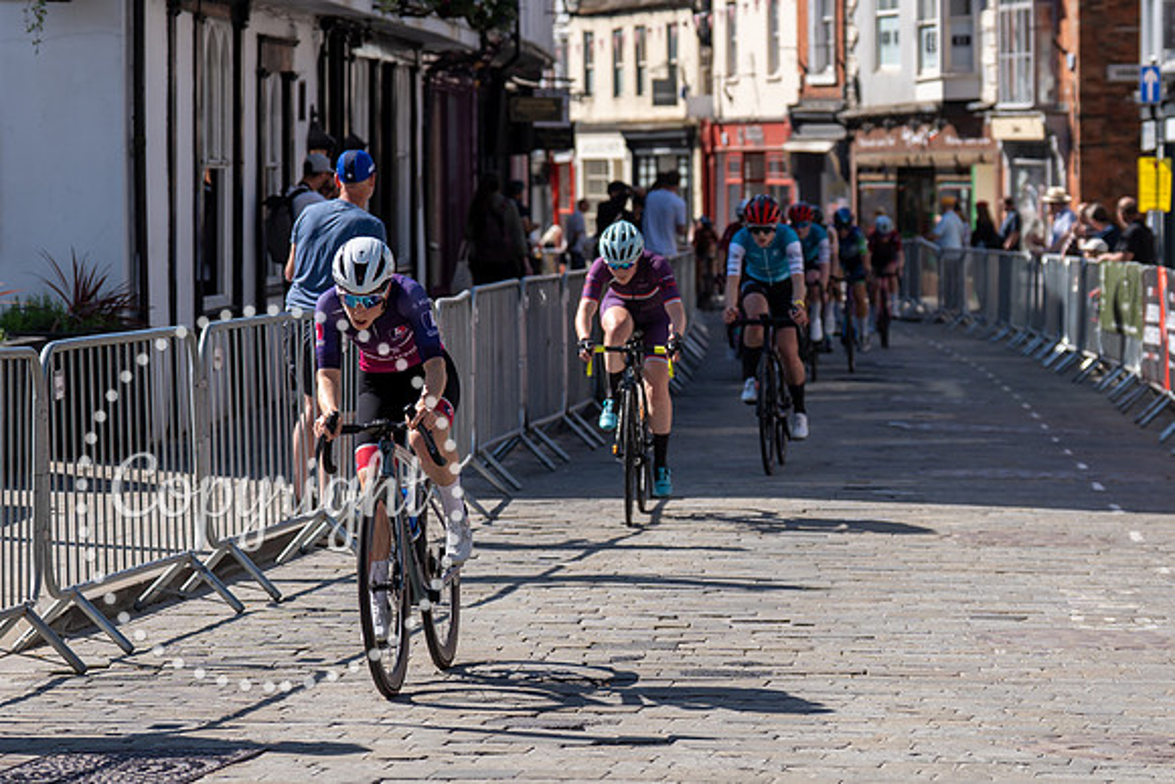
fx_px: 4519
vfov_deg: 9.9
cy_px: 278
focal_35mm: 138
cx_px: 501
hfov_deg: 14.8
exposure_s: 1/1000
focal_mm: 79
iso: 100
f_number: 3.5
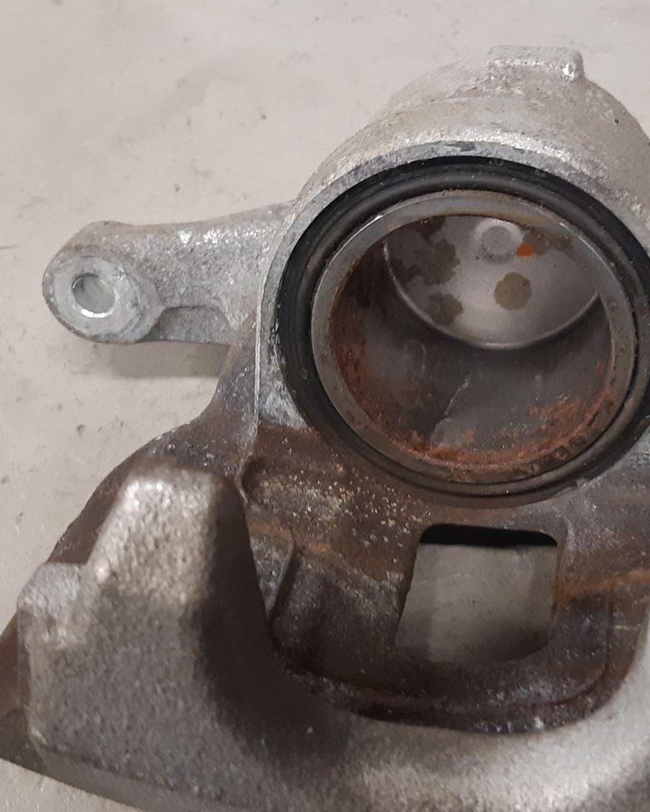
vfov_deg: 36.0
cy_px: 450
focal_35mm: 52
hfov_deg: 29.0
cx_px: 431
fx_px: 1250
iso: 250
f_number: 1.7
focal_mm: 3.93
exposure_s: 1/50
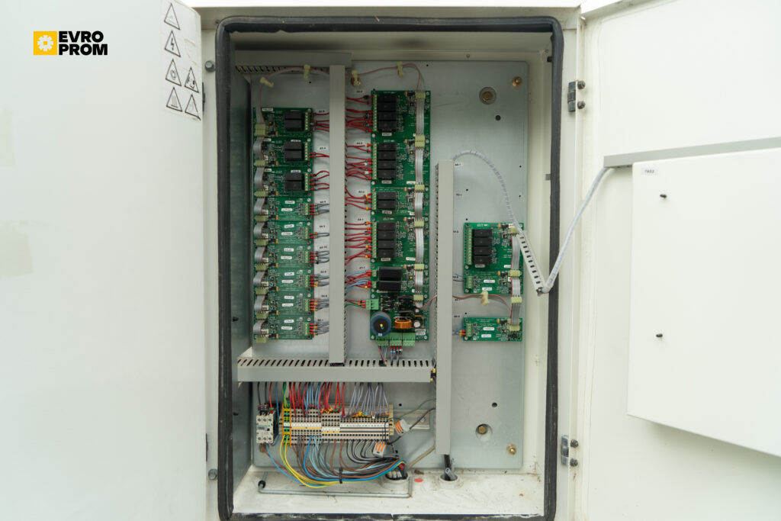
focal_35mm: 24
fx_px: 521
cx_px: 390
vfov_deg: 53.1
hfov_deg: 73.7
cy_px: 260
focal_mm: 24
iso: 200
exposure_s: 1/160
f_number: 5
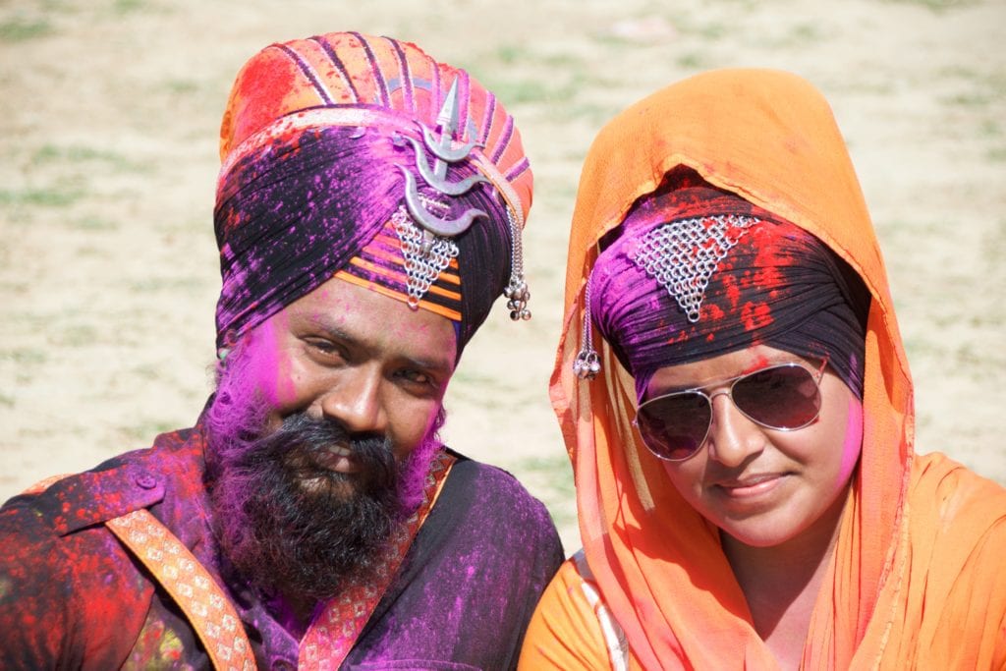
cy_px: 336
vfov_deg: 7.0
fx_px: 5450
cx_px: 503
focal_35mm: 195
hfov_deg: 10.5
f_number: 6
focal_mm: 130
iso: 200
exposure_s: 1/500
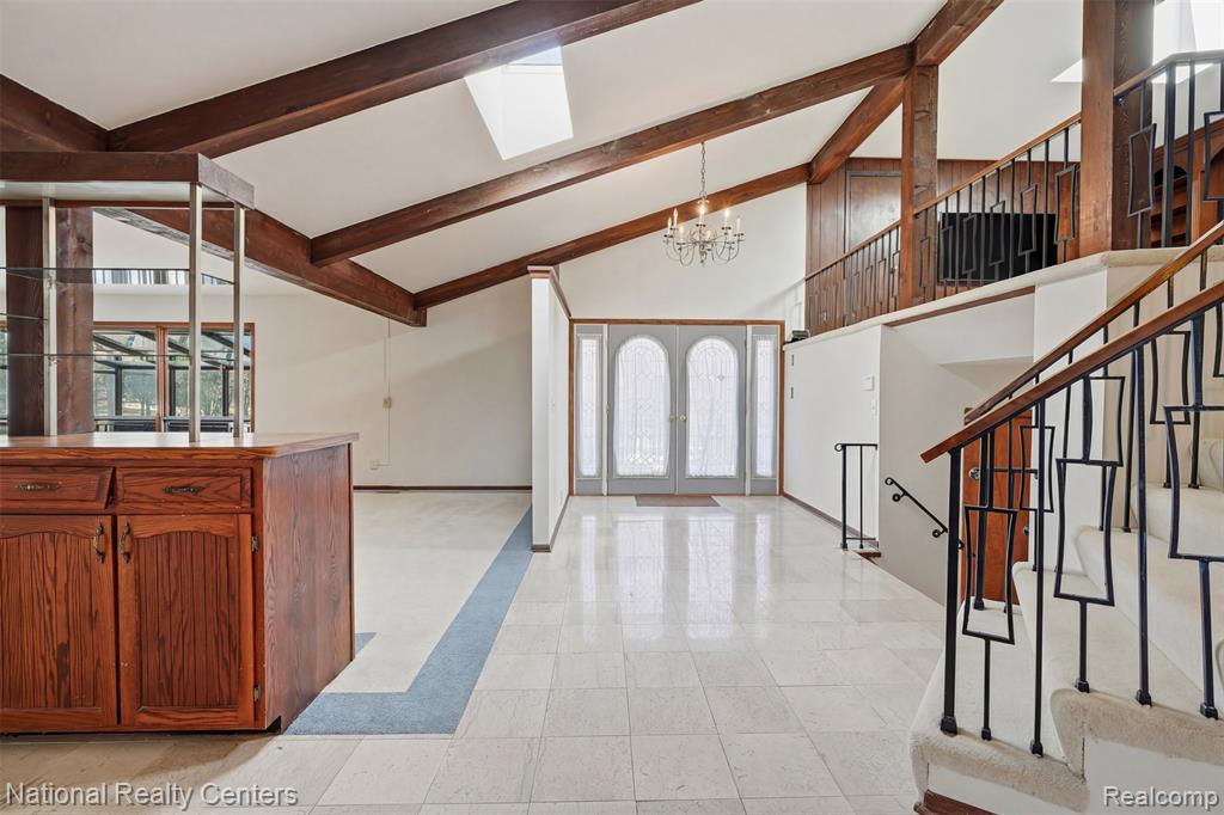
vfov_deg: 73.7
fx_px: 544
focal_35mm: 16
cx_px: 612
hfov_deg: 96.8
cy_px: 408
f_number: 8
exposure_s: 1/320
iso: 250
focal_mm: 16
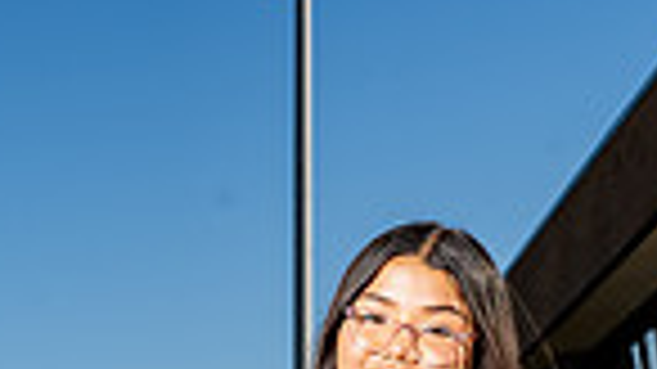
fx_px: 2699
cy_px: 958
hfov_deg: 13.9
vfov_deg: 7.2
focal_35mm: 155
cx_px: 248
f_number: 8
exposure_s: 1/250
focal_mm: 48
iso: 100
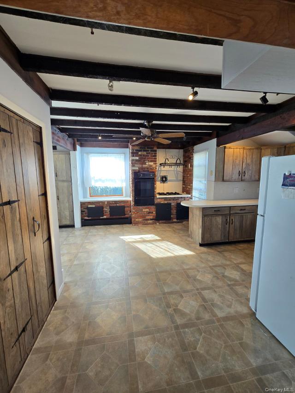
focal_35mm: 13
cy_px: 196
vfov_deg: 106.2
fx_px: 148
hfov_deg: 89.9
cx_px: 148
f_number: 2.2
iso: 80
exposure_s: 1/60
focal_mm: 2.2
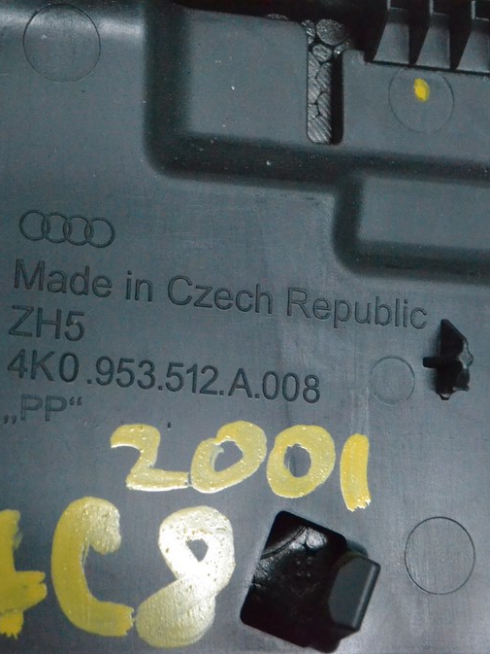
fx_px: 1491
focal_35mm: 79
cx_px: 166
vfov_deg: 24.7
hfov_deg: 18.6
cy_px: 330
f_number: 10
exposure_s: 1/125
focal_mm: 36
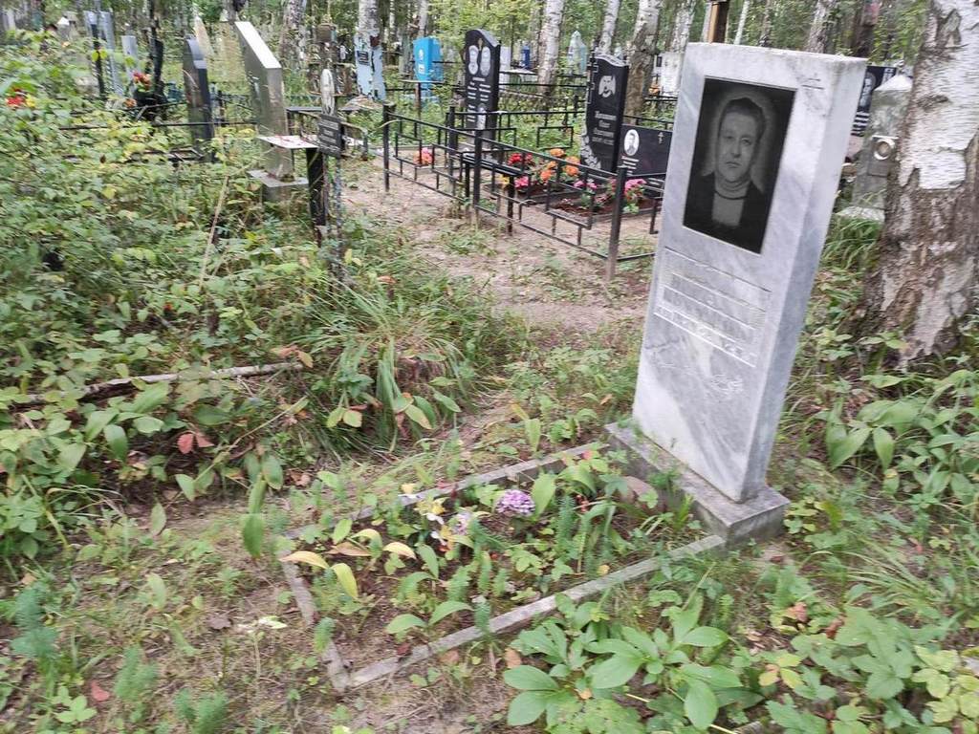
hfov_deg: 67.3
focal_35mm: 26
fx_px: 735
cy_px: 367
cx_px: 490
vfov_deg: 53.1
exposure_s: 1/60
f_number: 1.75
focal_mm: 4.77
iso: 250
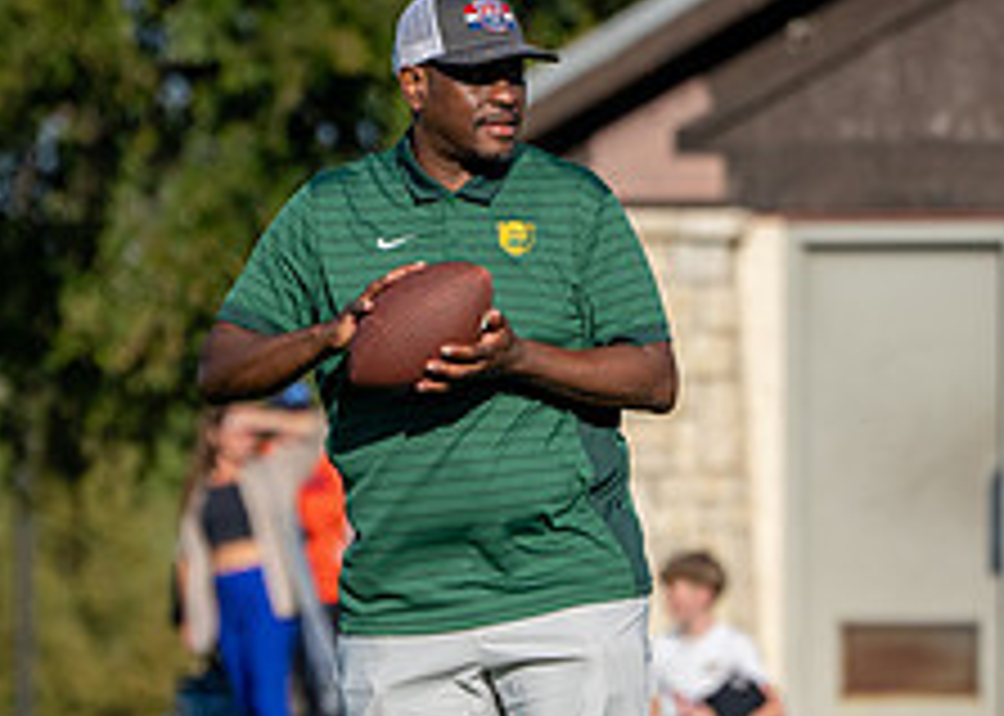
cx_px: 465
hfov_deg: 2.9
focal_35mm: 688
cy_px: 468
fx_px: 19606
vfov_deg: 2.1
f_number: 5.6
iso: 500
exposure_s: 1/5000
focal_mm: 244
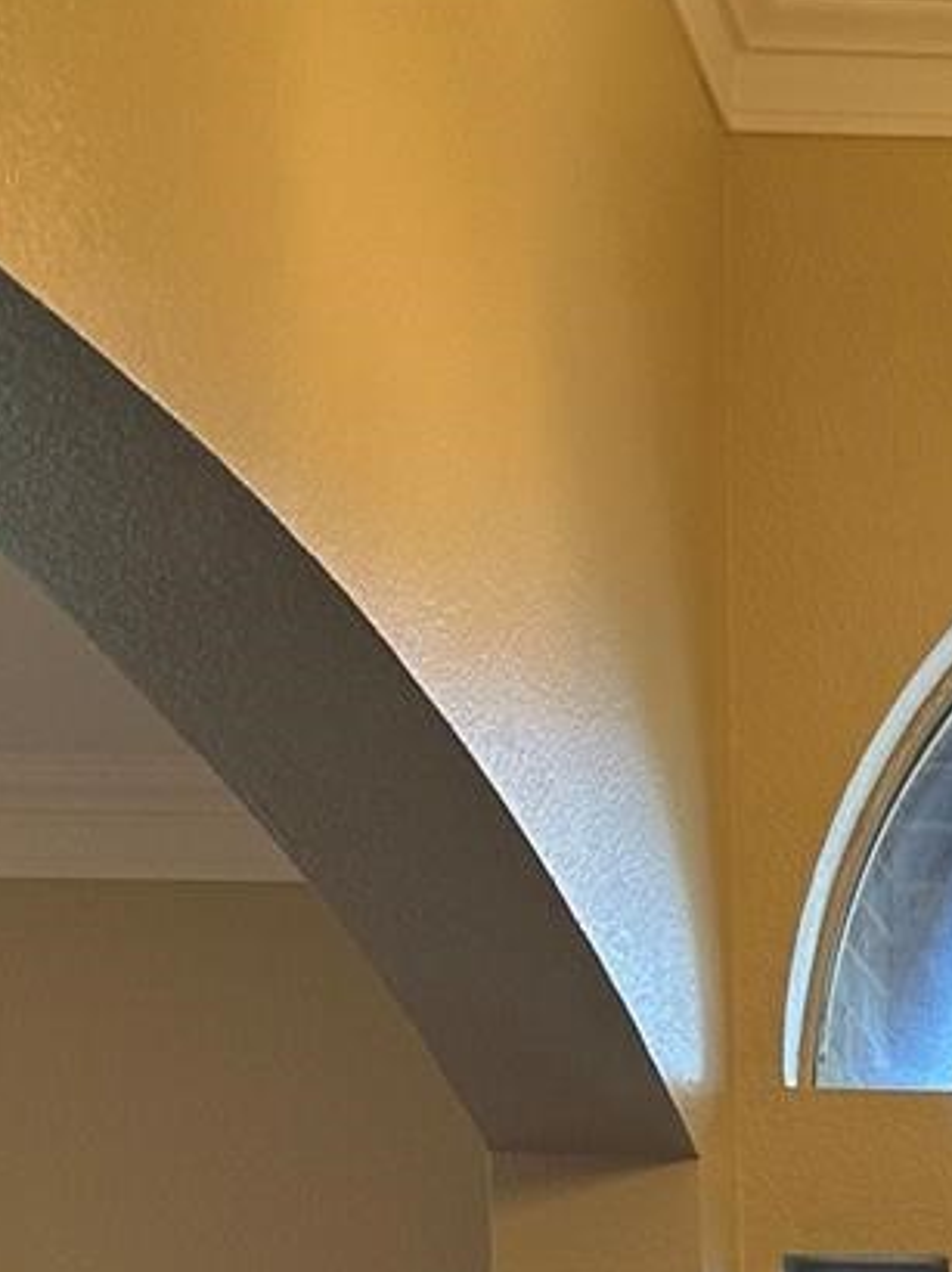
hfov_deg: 14.8
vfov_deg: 19.3
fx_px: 3304
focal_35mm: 90
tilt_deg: -2.4
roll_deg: +0.3
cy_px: 1846
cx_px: 1563
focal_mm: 6.86
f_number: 1.78
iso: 125
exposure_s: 1/60
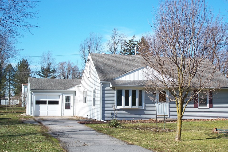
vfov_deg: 24.2
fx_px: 355
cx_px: 118
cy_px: 87
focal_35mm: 56
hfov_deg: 35.6
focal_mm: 10.7
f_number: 3.2
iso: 64
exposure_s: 1/640
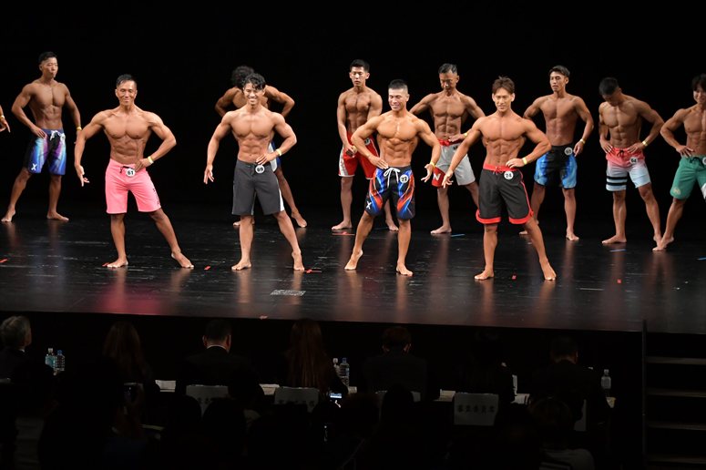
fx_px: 2646
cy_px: 235
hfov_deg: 15.2
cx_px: 353
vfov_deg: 10.2
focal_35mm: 135
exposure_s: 1/400
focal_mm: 90
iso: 3200
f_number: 5.6
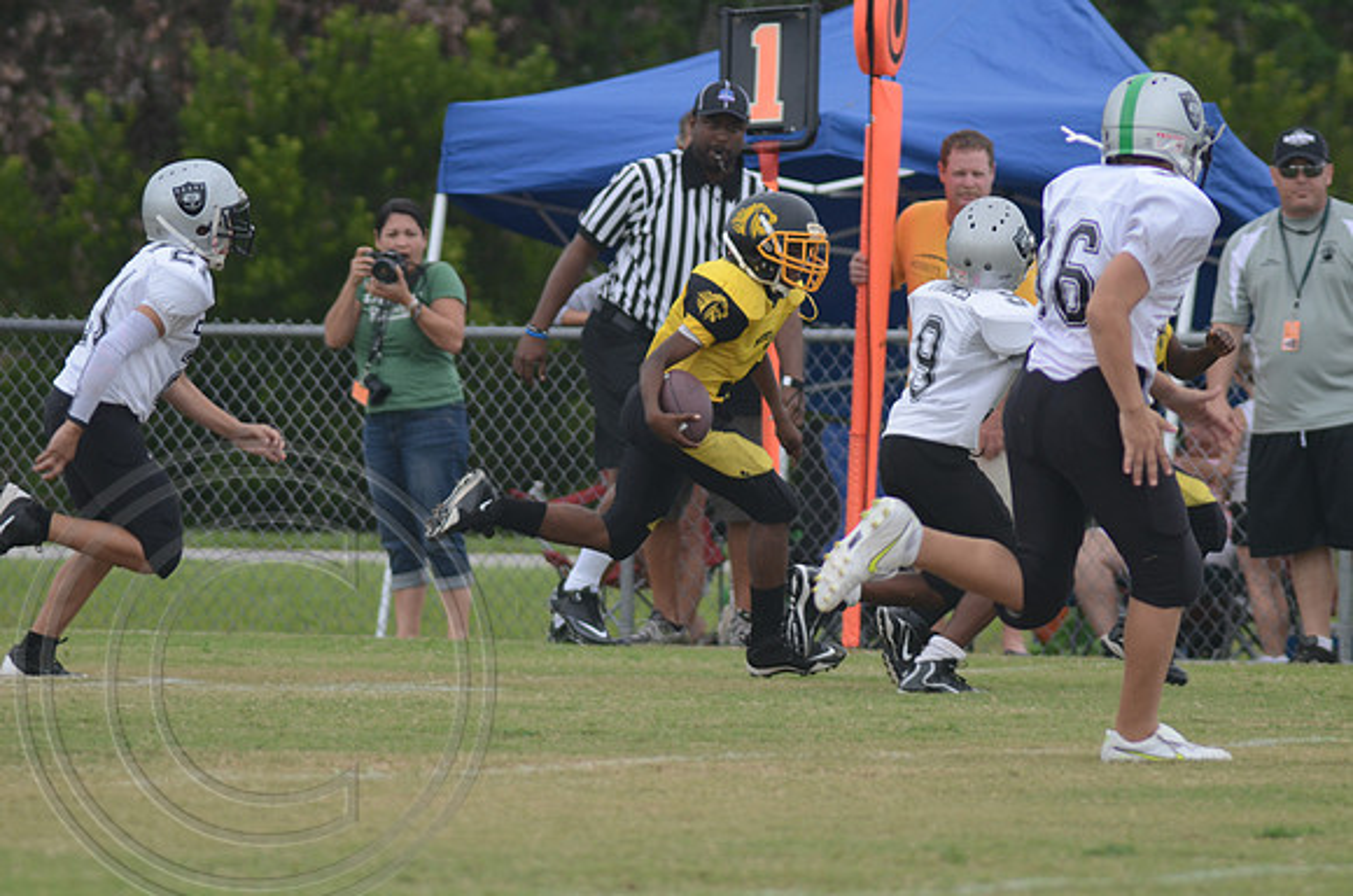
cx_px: 676
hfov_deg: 4.3
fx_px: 18000
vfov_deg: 2.9
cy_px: 448
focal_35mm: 480
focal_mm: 320
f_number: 5.6
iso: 400
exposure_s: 1/640
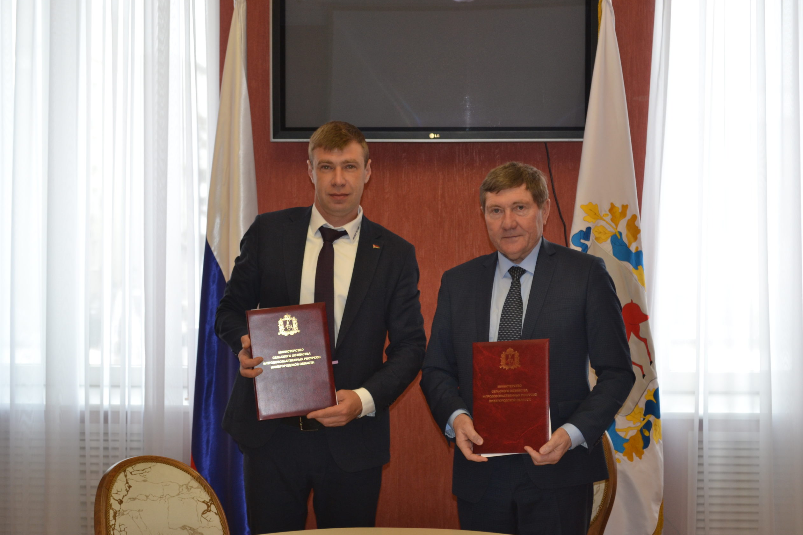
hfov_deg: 31.4
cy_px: 268
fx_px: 1427
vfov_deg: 21.2
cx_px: 402
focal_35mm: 64
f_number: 5.3
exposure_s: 1/60
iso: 400
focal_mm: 42
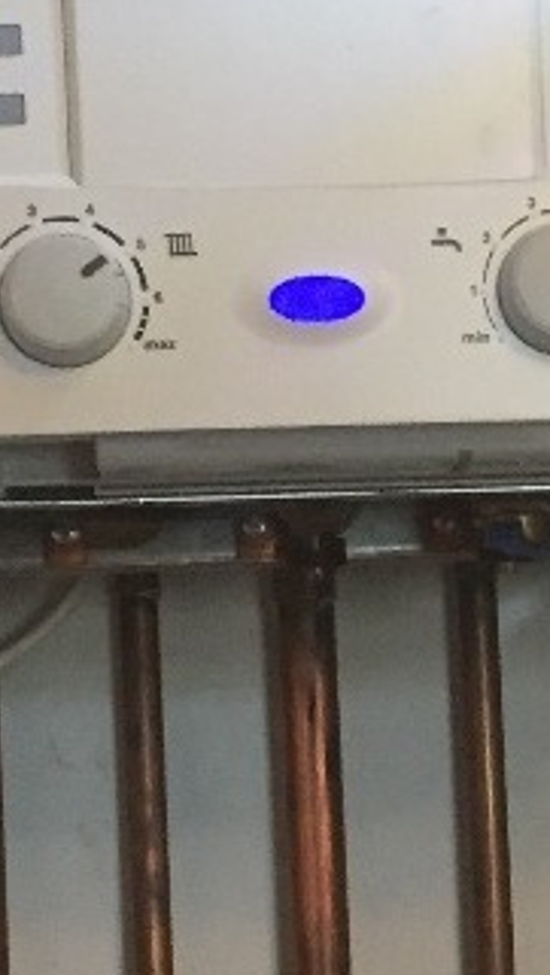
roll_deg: +2.6
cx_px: 565
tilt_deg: -0.4
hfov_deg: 10.2
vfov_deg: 17.9
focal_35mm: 118
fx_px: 3054
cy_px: 872
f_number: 2.2
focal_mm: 4.15
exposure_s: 1/25
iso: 250
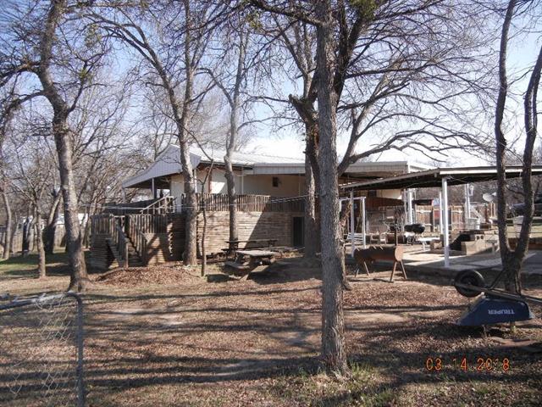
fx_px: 470
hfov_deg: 60.0
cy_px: 204
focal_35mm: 30
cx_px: 271
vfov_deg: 46.8
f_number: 3.5
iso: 160
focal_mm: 5.4
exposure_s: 1/569
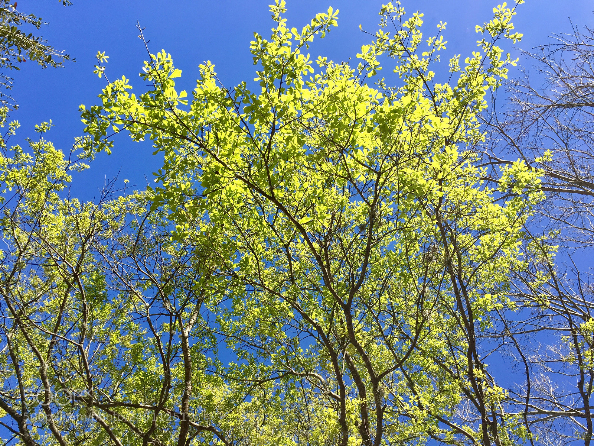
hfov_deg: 61.7
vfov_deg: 48.2
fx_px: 498
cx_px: 297
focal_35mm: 29
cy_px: 223
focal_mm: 4.15
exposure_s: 1/1068
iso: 32
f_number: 2.2
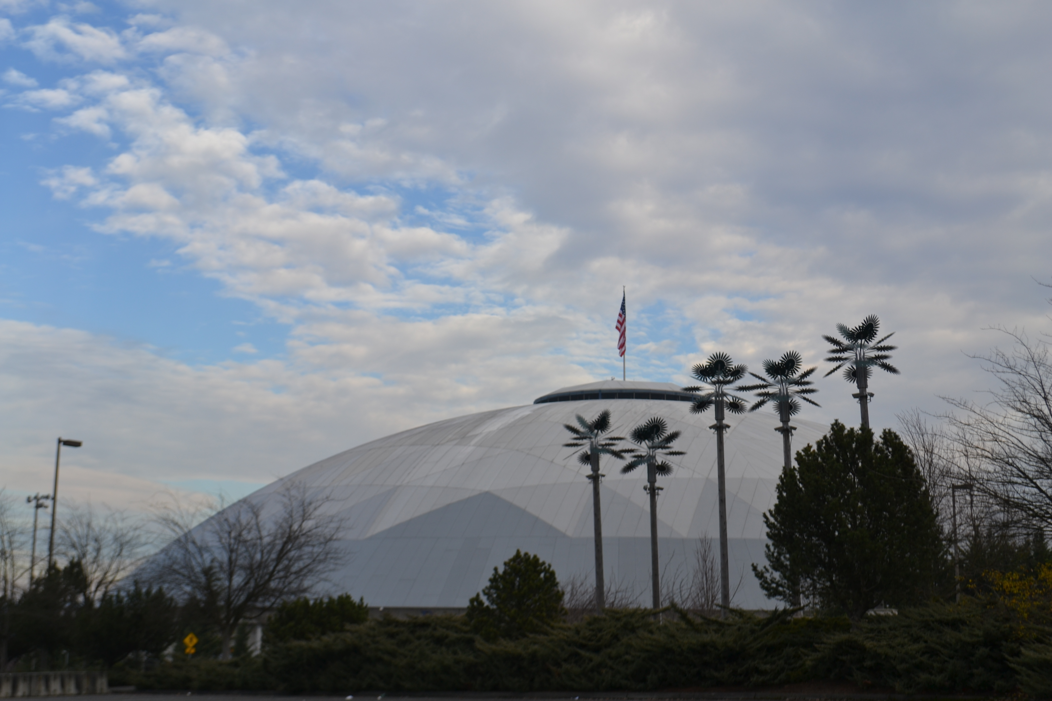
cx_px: 526
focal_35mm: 48
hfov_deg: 41.1
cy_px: 350
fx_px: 1403
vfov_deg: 28.1
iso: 100
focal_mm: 32
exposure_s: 1/200
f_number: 7.1
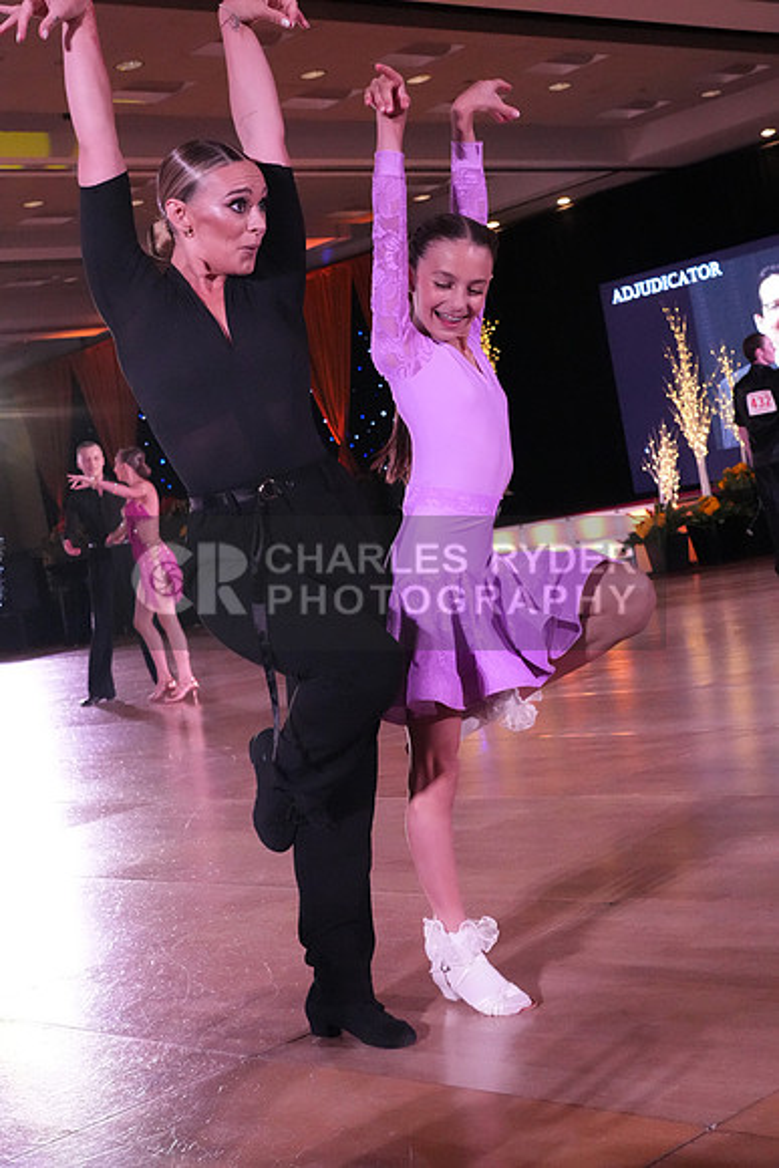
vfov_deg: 38.2
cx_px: 390
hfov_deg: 26.0
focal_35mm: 52
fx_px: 1687
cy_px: 584
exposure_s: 1/400
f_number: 7.1
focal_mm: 35
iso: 8000
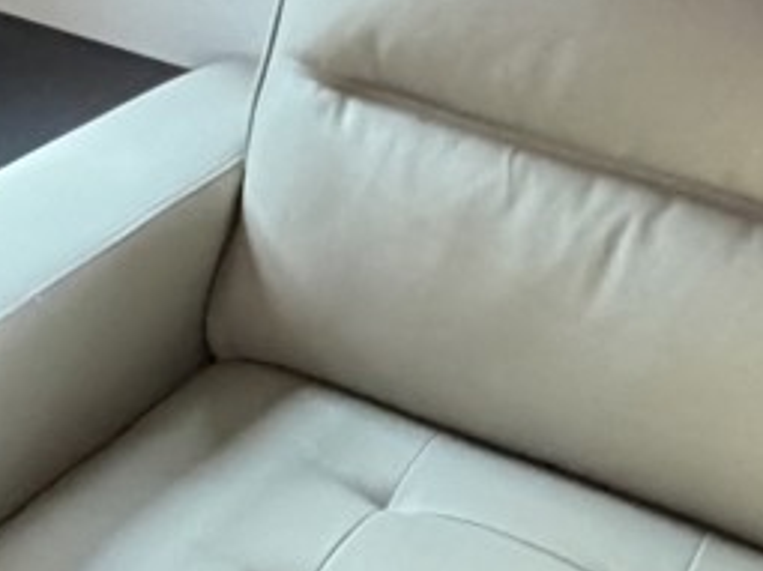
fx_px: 1939
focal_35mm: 88
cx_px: -42
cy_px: 341
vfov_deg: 16.8
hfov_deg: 21.3
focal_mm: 2.22
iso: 500
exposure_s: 1/60
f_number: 2.2
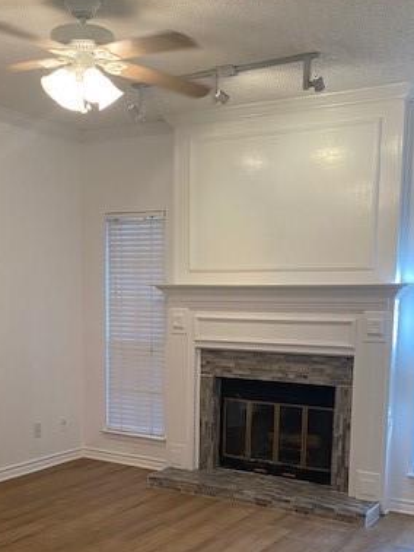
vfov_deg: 42.2
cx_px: 192
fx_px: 701
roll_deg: -0.2
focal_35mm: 44
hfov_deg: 32.9
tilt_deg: -6.7
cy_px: 380
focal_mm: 4.25
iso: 80
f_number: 1.8
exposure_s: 1/60
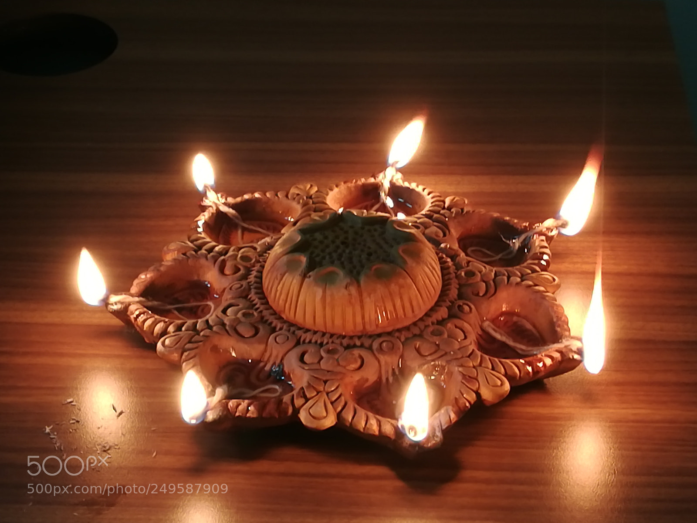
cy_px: 262
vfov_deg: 17.0
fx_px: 1752
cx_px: 348
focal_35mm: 87
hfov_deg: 22.5
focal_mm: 3.83
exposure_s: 1/30
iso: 200
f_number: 2.2
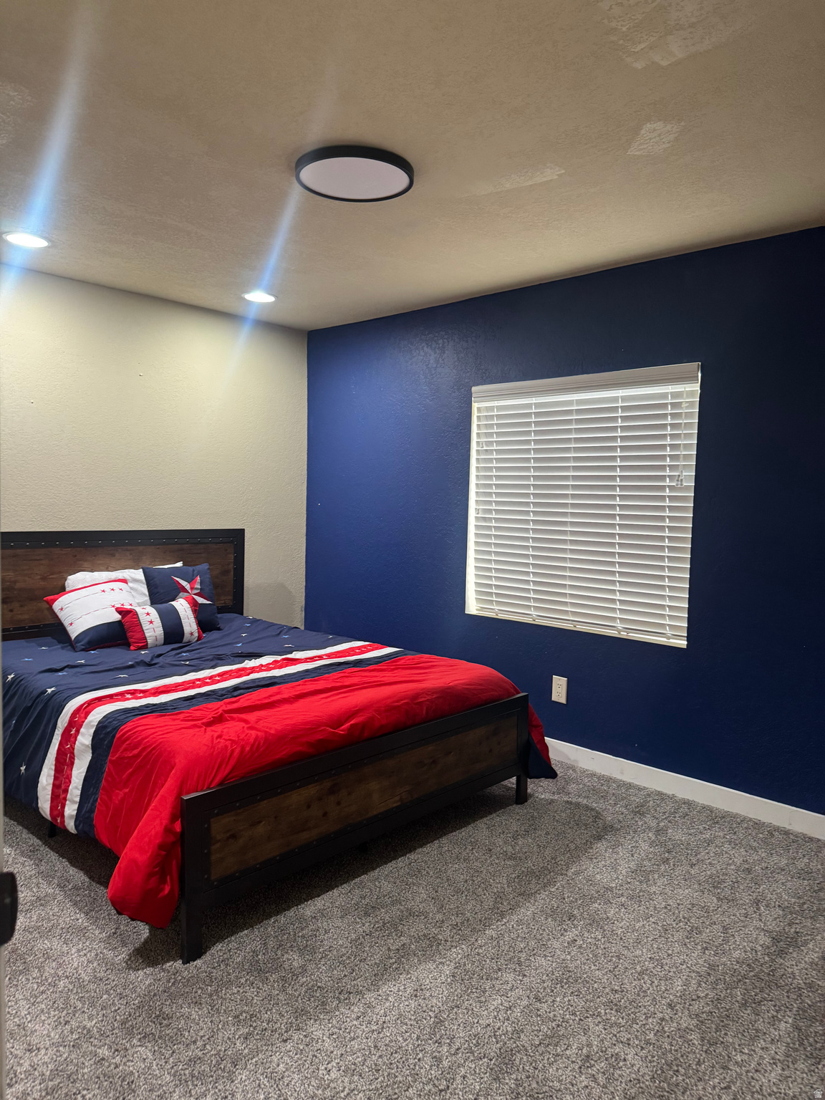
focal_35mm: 24
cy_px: 550
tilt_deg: -5.4
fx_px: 763
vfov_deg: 71.6
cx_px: 412
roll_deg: -1.6
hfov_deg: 56.8
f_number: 1.78
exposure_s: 1/60
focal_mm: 6.76
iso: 320
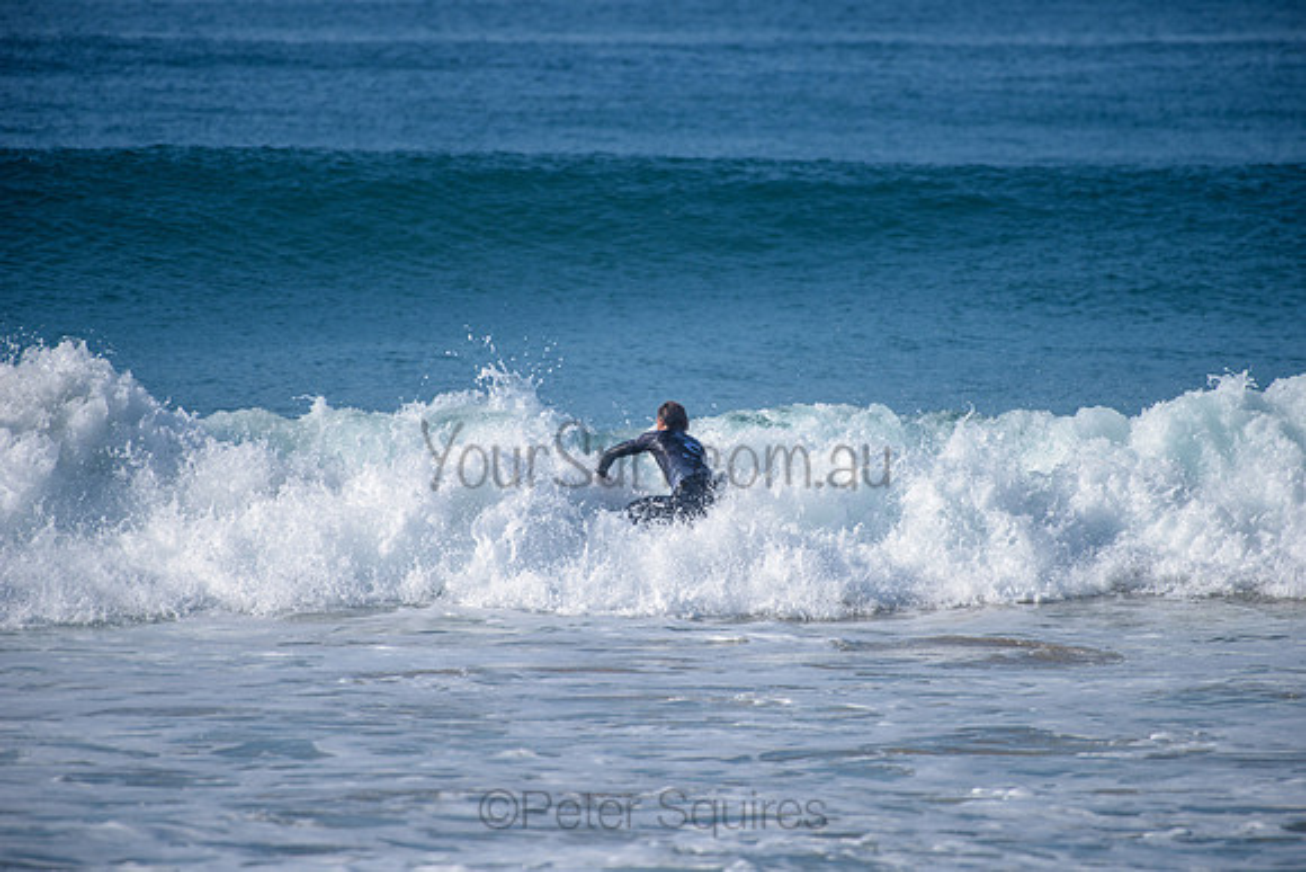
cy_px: 436
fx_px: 18142
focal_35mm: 500
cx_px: 653
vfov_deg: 2.8
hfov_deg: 4.1
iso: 200
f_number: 5.6
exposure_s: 1/2000
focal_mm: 500
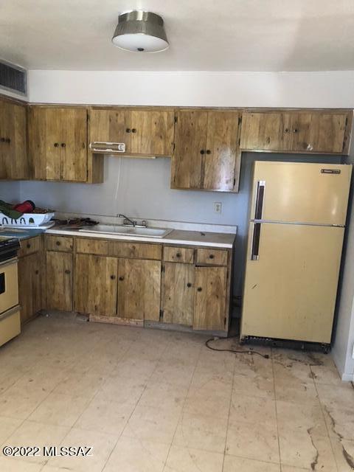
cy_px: 236
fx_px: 382
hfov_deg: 49.7
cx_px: 177
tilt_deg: -5.3
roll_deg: -1.5
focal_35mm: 28
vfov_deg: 63.4
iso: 80
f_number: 1.8
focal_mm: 3.99
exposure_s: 1/15
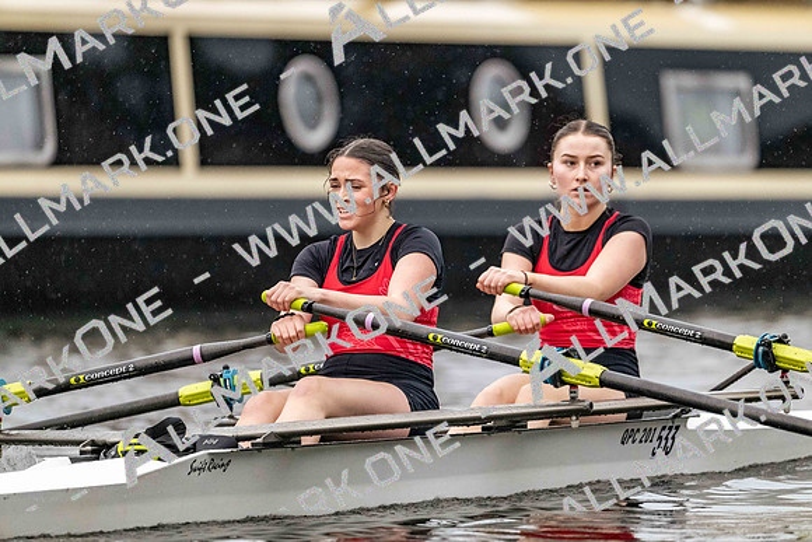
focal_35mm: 400
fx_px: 9024
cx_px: 406
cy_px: 271
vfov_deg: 3.4
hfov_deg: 5.2
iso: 6400
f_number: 4.5
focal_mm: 400
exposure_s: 1/2000
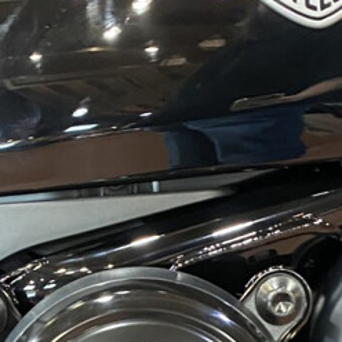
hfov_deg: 17.5
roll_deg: -0.1
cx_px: 211
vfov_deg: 15.8
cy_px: 554
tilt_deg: -34.4
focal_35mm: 99
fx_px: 1107
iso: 500
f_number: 1.8
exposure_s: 1/30
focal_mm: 4.25
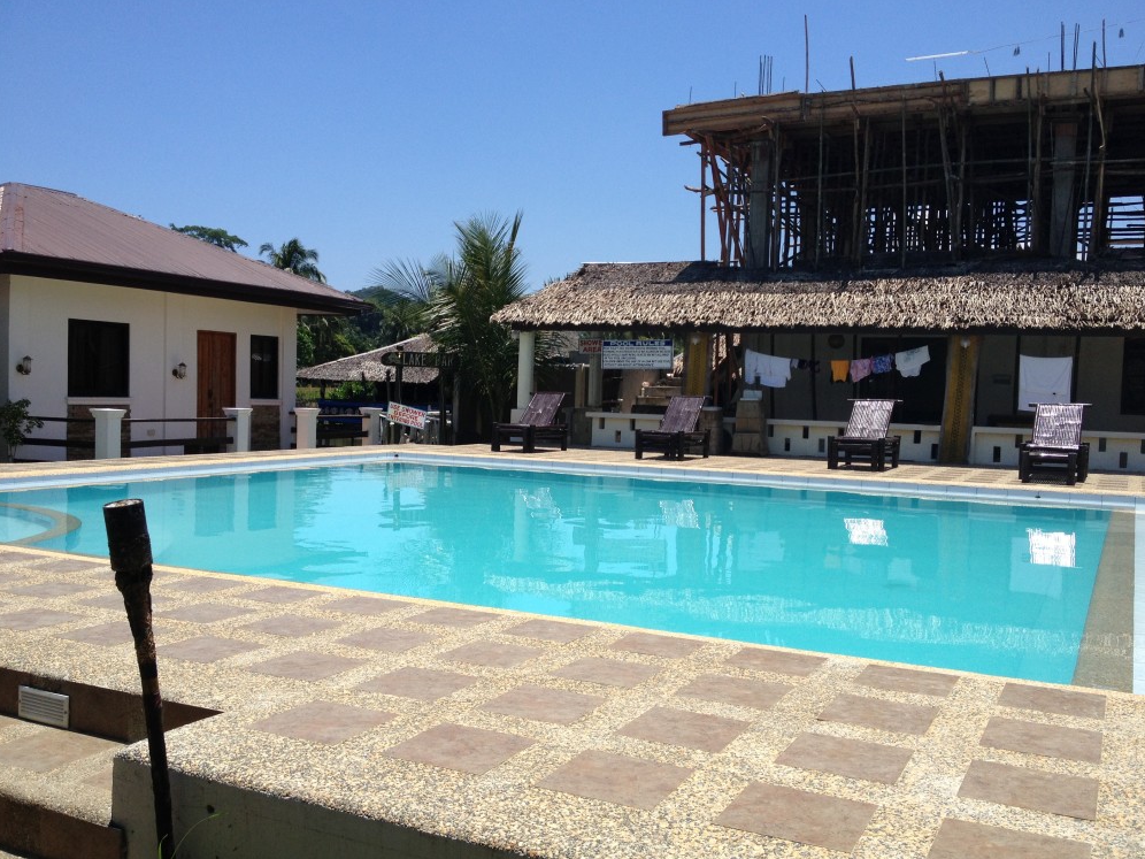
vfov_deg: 39.7
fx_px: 1191
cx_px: 584
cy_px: 437
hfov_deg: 51.4
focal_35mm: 36
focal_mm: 4.28
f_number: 2.4
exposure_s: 1/2304
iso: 50
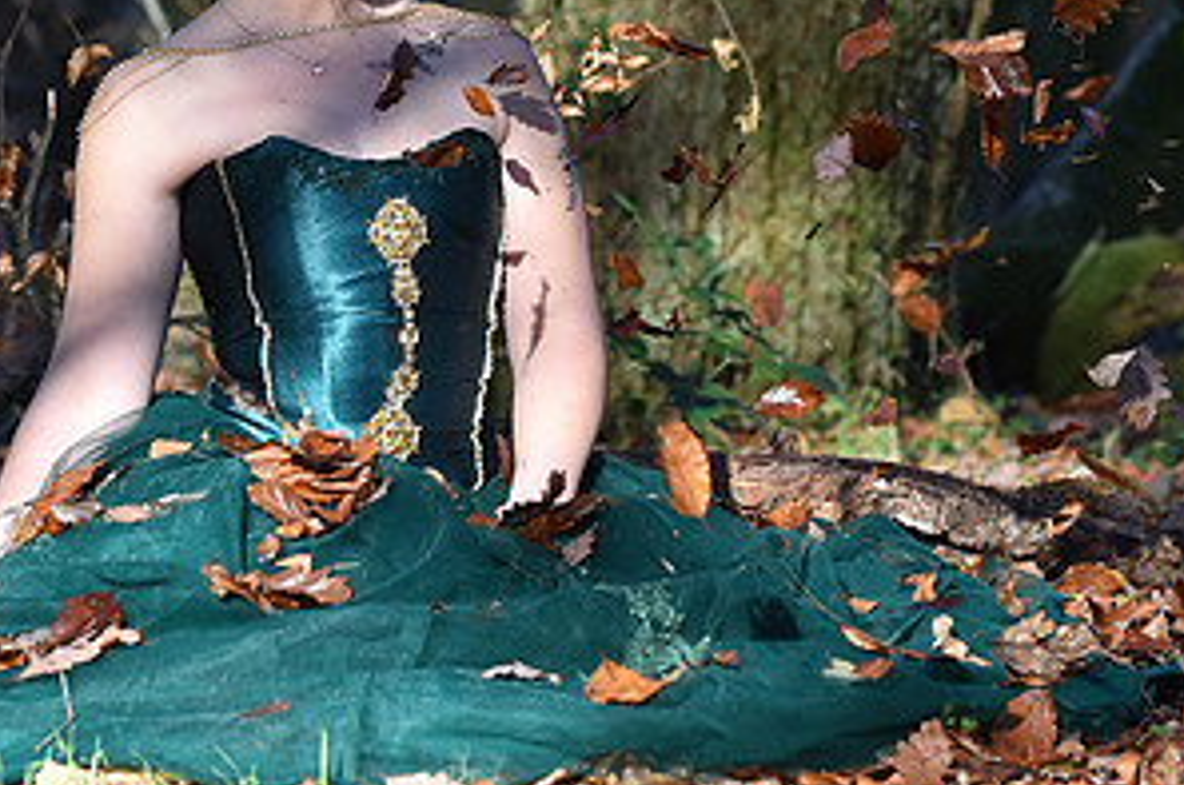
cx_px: 363
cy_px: 235
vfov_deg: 5.2
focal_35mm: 264
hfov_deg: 7.8
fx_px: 8669
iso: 1000
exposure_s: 1/2500
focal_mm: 135
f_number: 3.5
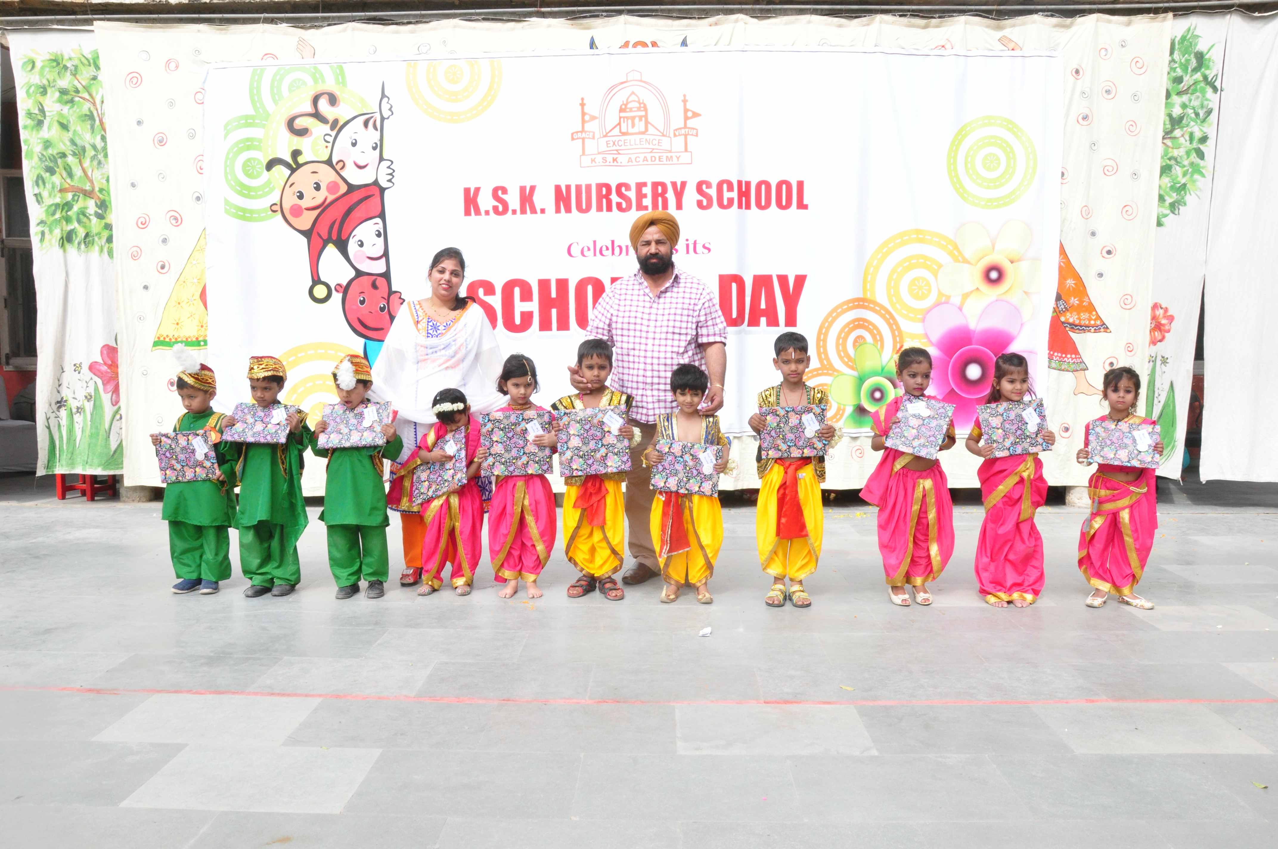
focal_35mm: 27
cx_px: 639
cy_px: 424
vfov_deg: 47.8
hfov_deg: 67.4
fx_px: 957
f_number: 18
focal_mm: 18
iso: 800
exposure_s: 1/125
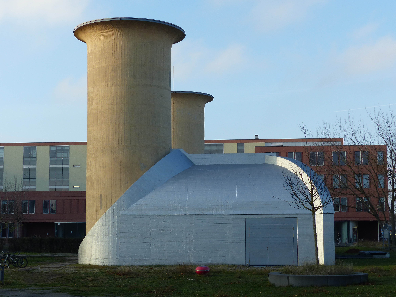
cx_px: 198
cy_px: 148
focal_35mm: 67
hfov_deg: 29.0
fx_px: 766
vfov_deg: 21.9
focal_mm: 11.4
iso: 100
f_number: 4
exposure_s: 1/320
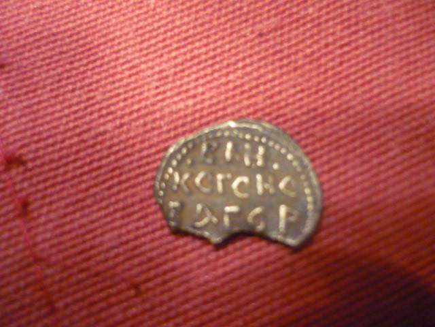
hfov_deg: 55.4
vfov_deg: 42.9
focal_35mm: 33
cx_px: 218
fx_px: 415
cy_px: 164
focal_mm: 5.5
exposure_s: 1/8
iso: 800
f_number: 2.8
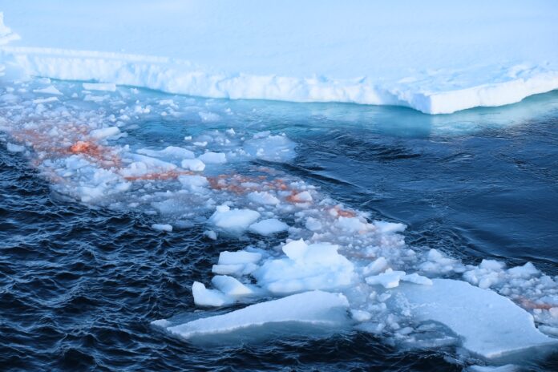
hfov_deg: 18.3
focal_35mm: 112
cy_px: 186
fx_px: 1736
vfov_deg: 12.2
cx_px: 279
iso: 320
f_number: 5
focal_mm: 74.4
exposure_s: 1/1000
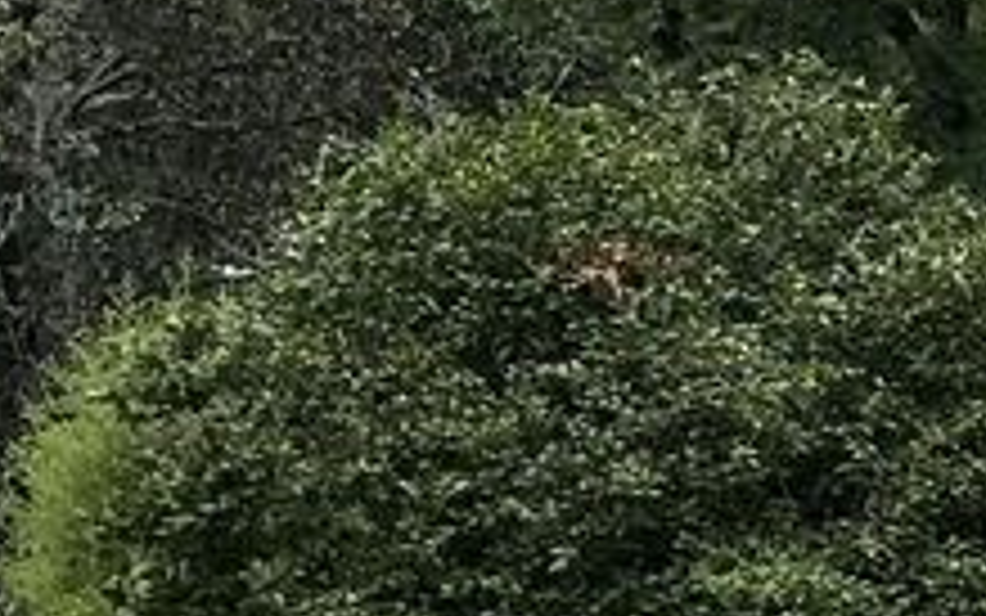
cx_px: 2170
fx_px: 3736
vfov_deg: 9.3
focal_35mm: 139
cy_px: 724
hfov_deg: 12.6
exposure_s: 1/415
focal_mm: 3
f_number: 1.8
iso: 25
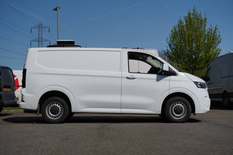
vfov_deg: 26.2
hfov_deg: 38.6
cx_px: 116
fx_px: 333
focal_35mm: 52
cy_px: 78
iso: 100
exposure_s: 1/1250
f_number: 4.5
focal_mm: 51.5
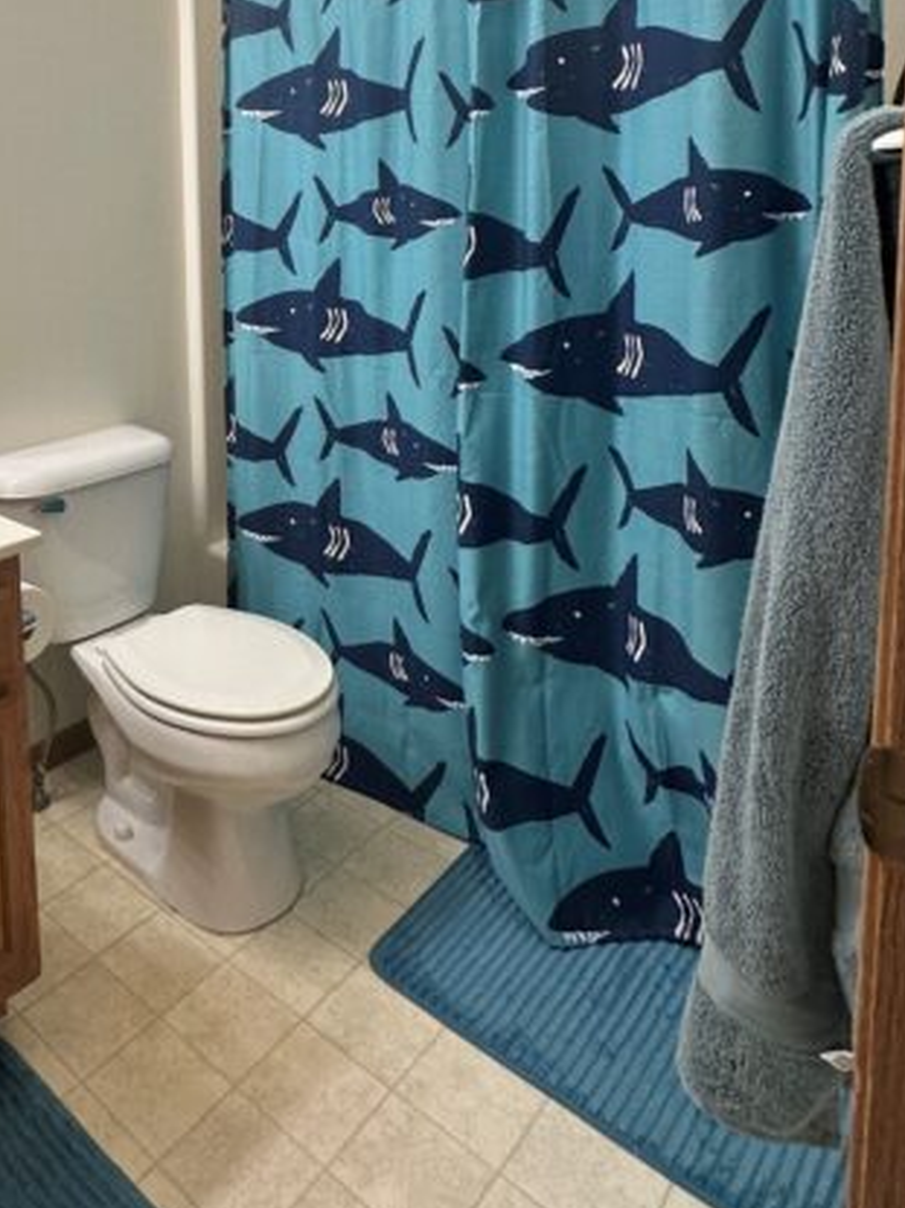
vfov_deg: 61.5
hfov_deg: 47.1
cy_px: 297
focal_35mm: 27
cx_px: 122
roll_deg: +2.2
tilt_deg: -4.1
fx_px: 942
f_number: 2.2
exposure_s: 1/120
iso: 160
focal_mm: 2.22
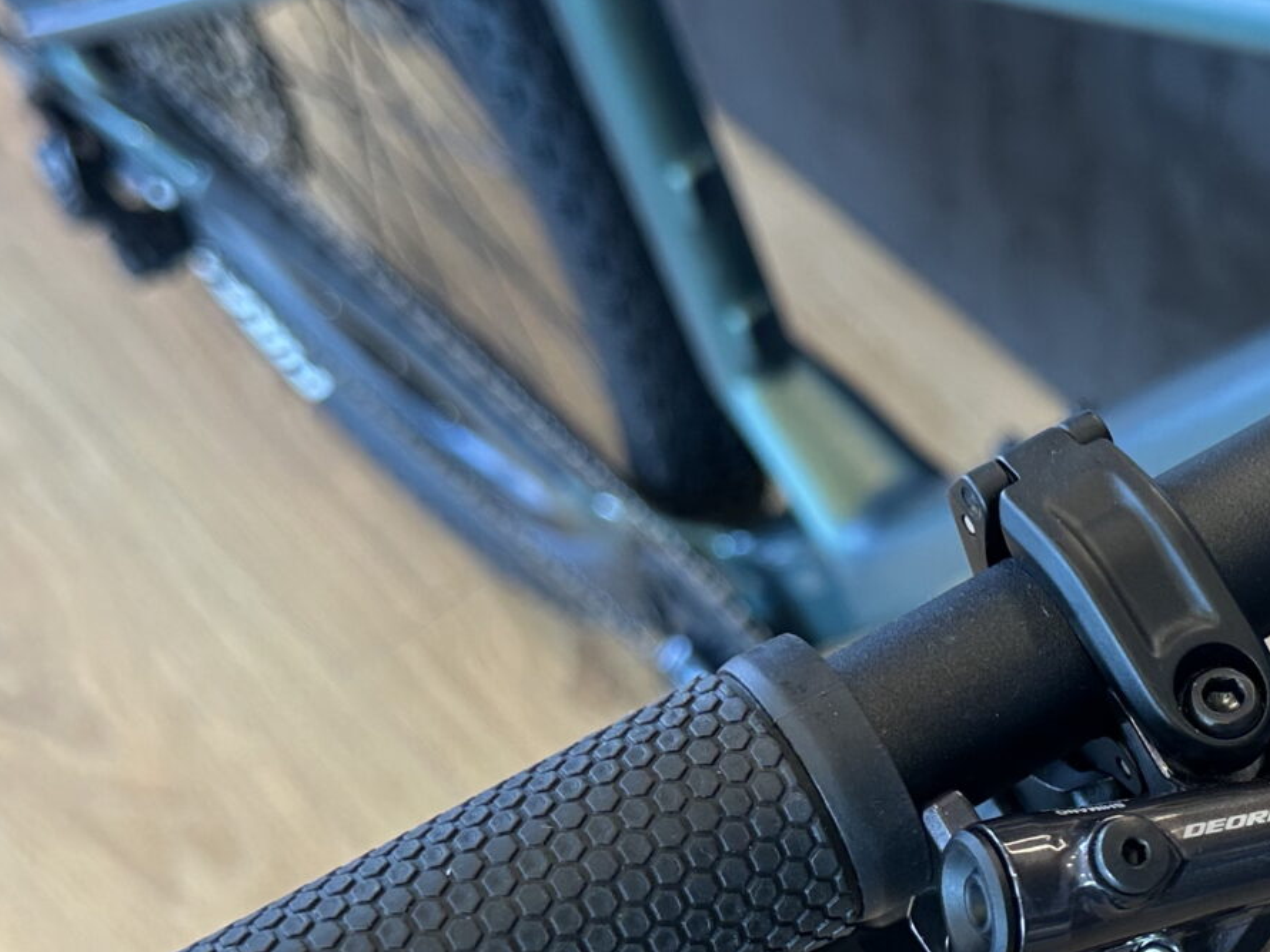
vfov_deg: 21.2
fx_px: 2532
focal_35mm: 69
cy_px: 680
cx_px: 1114
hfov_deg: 27.3
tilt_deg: -58.9
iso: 125
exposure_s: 1/100
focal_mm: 6.86
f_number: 1.78
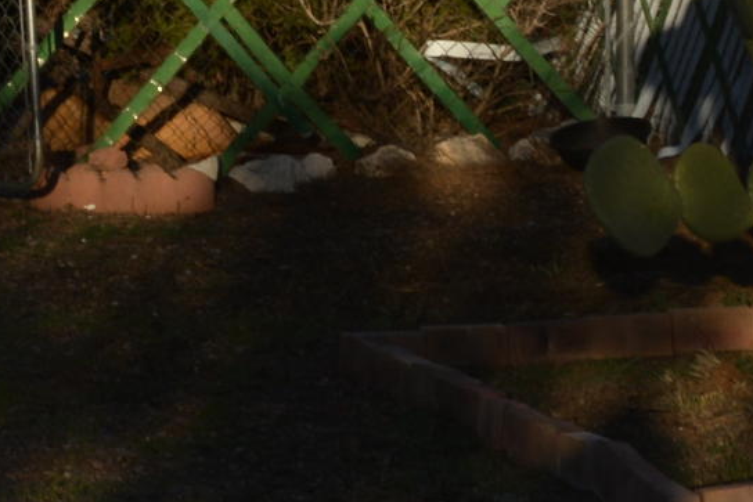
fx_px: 4498
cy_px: 194
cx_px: -419
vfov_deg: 6.4
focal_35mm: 215
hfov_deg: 9.3
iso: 100
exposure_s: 1/200
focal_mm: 26
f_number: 10
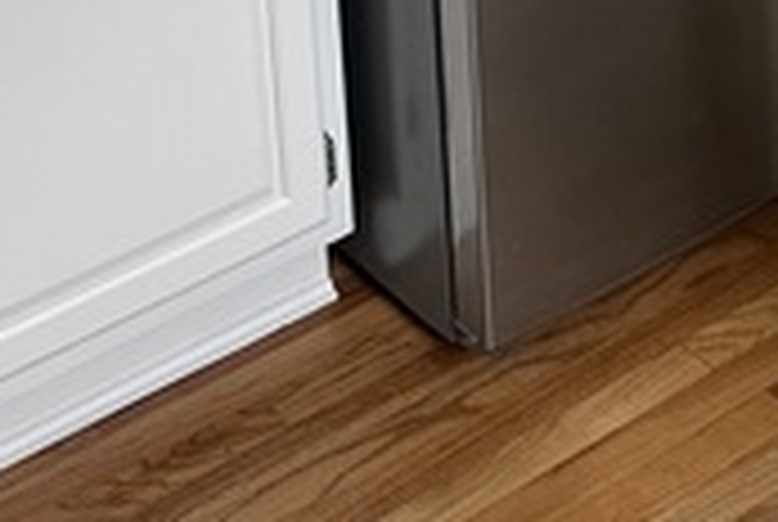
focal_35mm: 96
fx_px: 2078
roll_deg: +1.7
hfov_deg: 21.0
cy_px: -538
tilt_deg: -11.6
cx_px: 594
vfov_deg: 12.5
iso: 250
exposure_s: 1/101
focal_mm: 6.86
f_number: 1.78
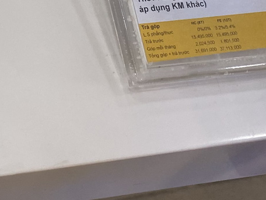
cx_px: -173
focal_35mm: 114
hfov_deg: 15.4
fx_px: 876
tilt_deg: -58.9
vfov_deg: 12.3
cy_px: -105
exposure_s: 1/100
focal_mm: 4.25
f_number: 1.8
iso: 80
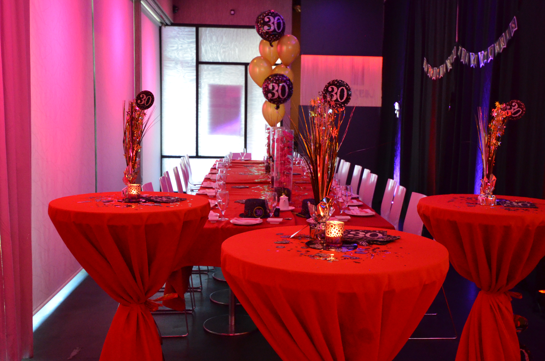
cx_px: 302
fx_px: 589
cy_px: 171
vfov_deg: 34.1
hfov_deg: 49.5
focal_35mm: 39
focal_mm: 22
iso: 3200
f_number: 4.5
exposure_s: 1/30
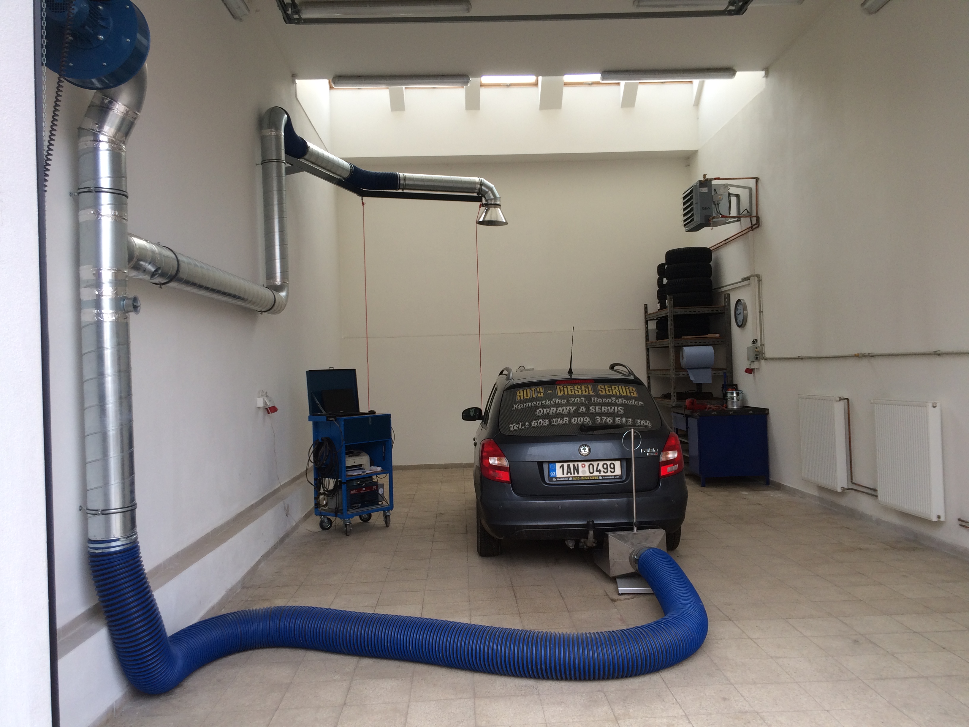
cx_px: 484
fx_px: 812
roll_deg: +2.5
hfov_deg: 61.7
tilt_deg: +1.4
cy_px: 364
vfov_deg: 48.2
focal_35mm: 29
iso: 32
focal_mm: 4.15
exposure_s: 1/109
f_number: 2.2
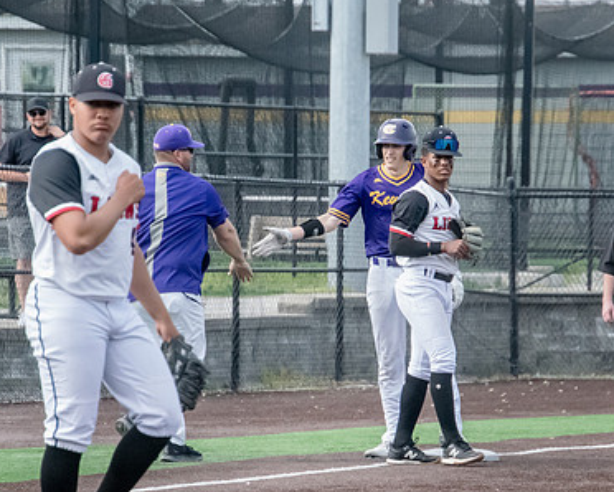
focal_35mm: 406
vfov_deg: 3.8
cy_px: 285
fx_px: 7382
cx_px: 348
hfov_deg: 4.8
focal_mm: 185
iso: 5000
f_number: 5.6
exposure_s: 1/4000
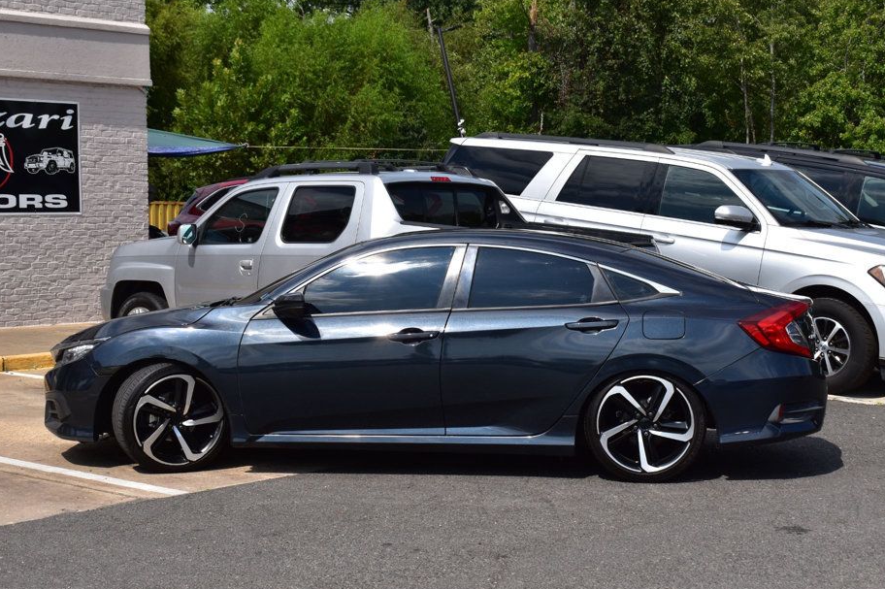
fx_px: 1572
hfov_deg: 31.4
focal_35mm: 64
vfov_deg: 21.2
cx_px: 444
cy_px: 297
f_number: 11
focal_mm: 38
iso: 220
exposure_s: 1/500
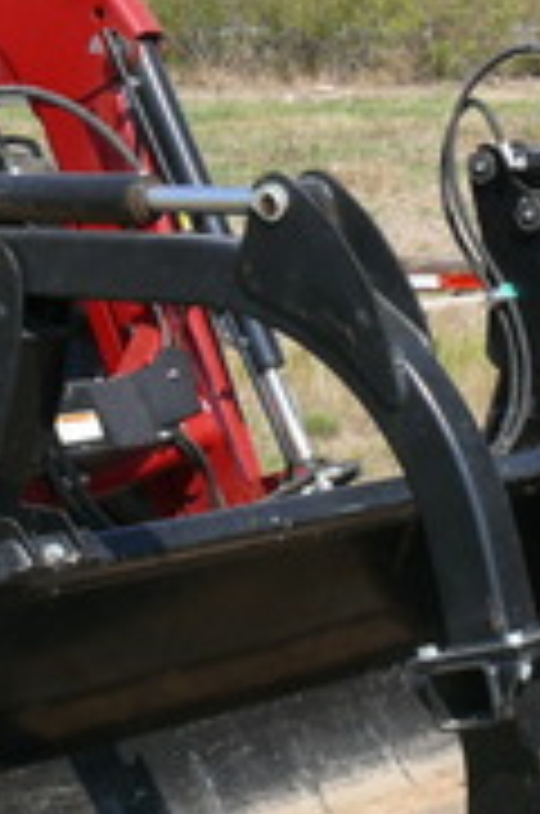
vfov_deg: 17.1
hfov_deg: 11.3
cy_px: 153
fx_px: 2688
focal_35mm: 119
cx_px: -90
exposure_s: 1/320
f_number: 5.6
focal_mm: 8
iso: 100
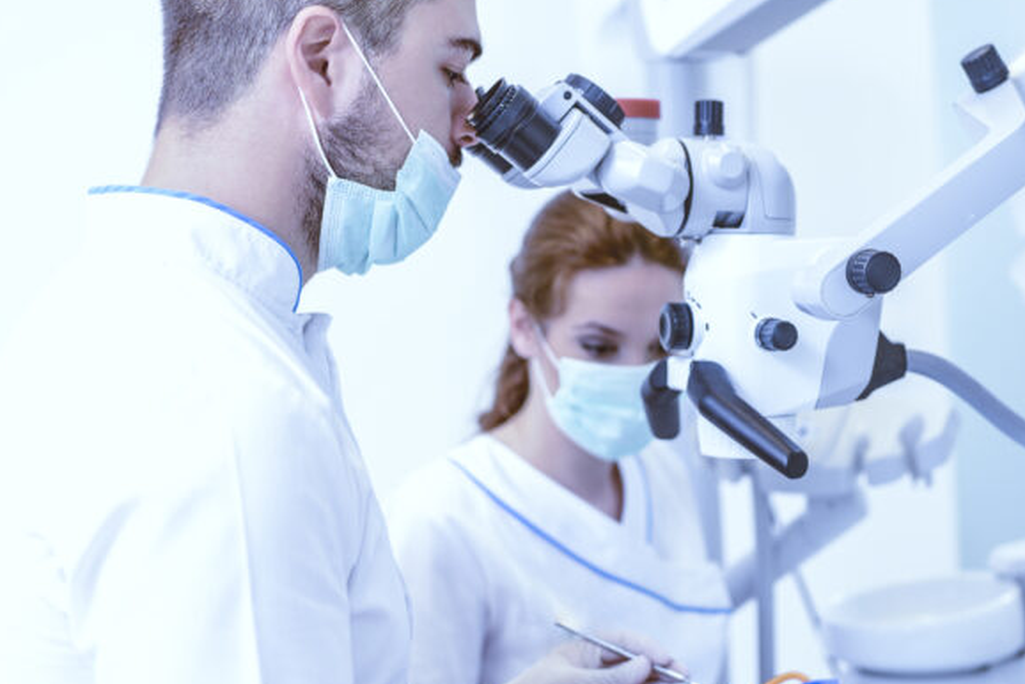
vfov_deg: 21.9
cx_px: 631
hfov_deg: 32.2
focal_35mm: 62
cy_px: 380
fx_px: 1766
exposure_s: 1/100
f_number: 2.2
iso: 160
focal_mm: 35
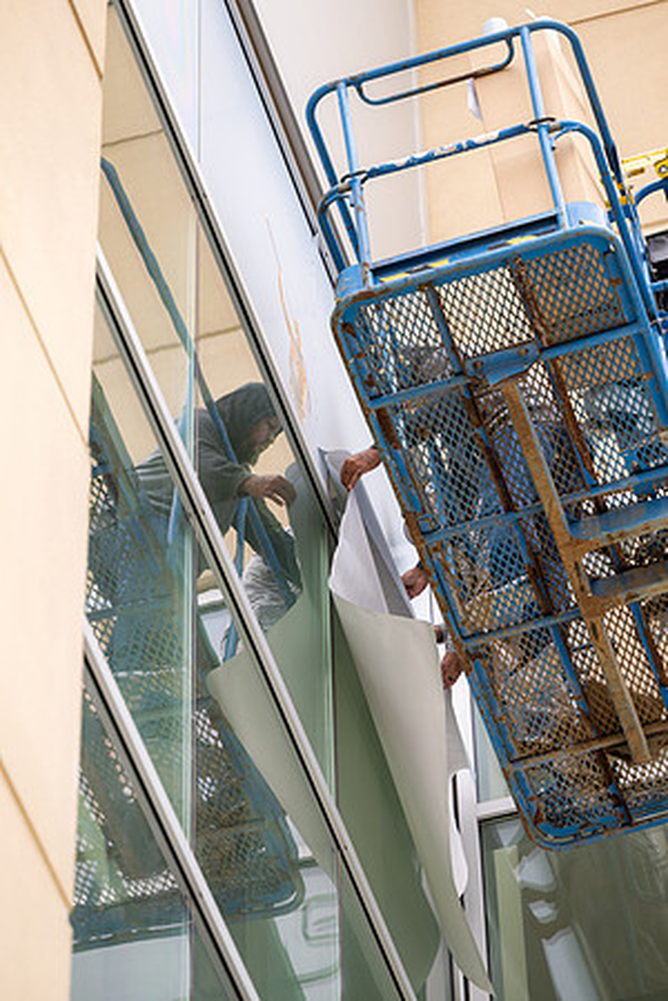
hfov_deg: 9.1
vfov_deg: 13.7
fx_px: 4175
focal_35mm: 150
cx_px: 334
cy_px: 500
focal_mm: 150
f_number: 3.5
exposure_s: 1/320
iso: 320
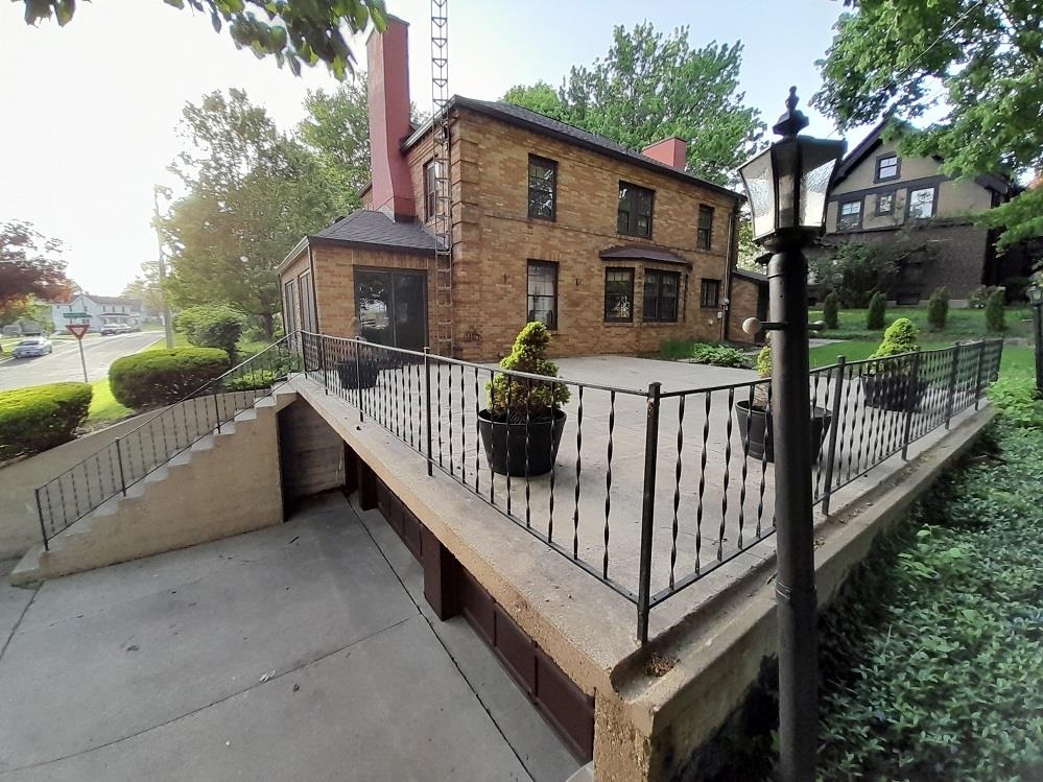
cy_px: 391
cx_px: 522
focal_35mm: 13
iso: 64
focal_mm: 1.13
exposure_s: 1/120
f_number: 2.2
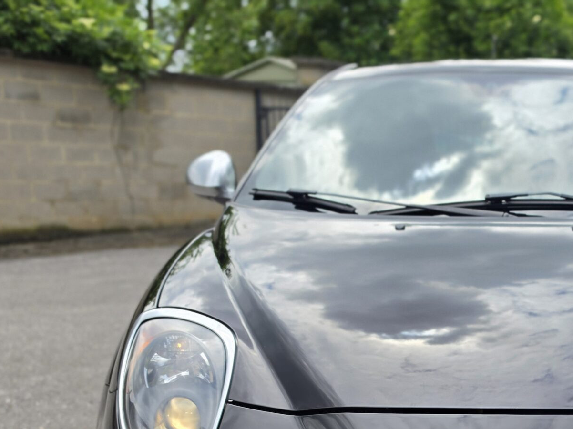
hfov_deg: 37.1
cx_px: 483
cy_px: 456
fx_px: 811
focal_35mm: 49
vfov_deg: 27.5
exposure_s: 1/4331
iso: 64
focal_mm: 6.5
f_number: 1.4
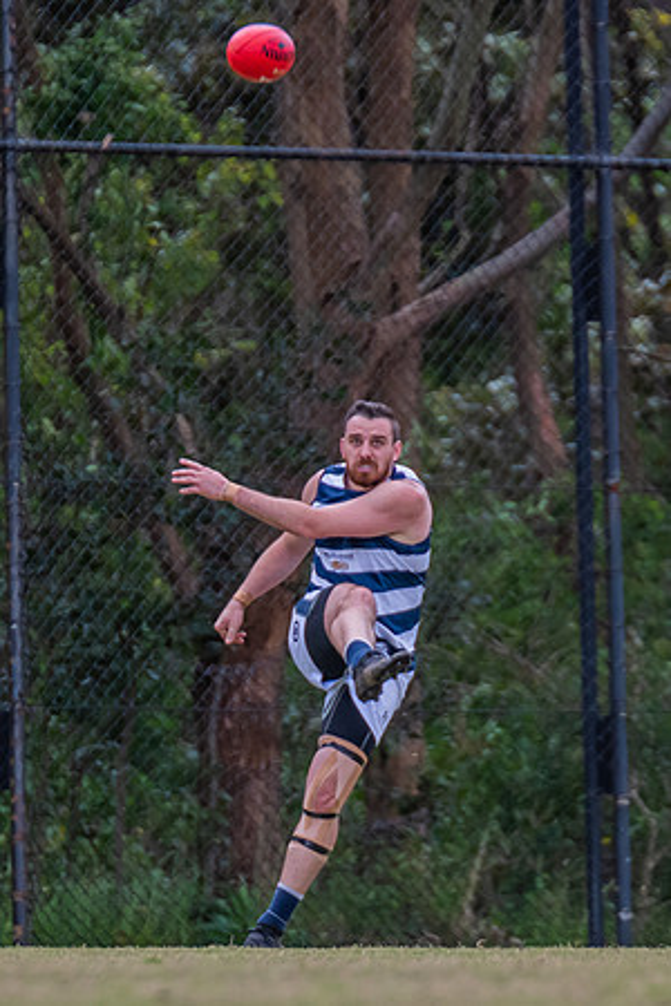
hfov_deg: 1.3
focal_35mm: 1066
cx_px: 191
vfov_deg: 1.9
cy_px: 658
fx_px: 29793
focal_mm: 420
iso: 800
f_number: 4.5
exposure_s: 1/1600
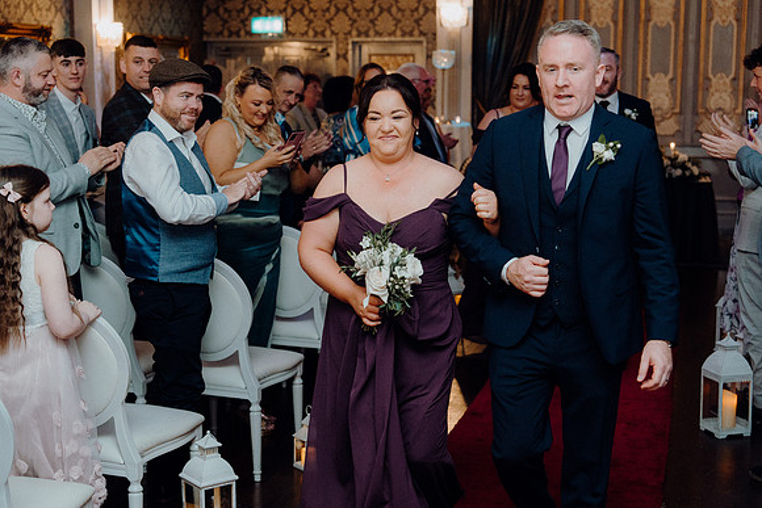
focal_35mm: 57
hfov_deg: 35.0
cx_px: 381
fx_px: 1207
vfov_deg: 23.8
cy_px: 254
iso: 2500
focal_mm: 57
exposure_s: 1/160
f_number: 3.5
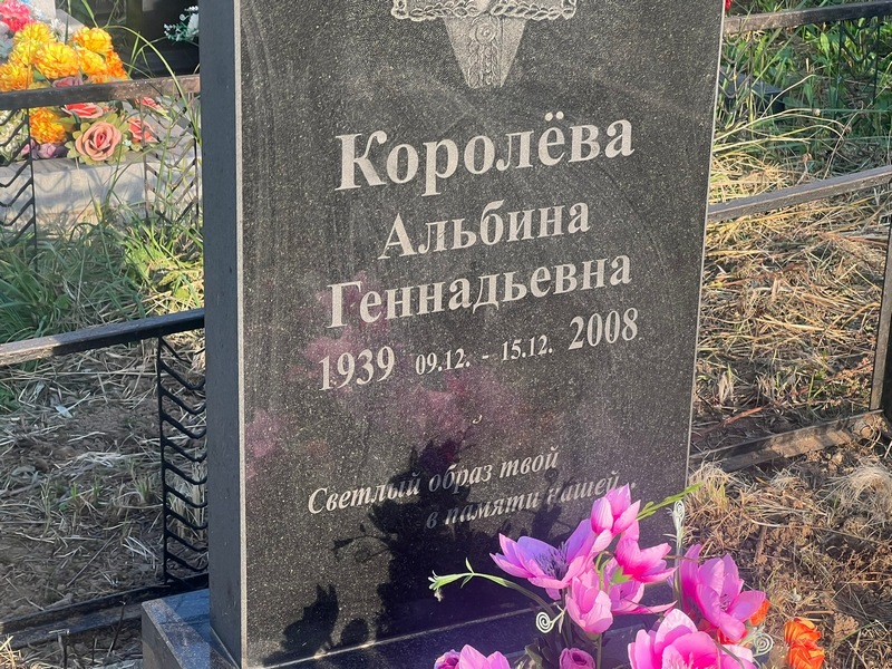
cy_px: 334
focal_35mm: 77
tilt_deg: -20.6
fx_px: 1984
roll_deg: +2.2
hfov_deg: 25.3
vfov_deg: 19.1
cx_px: 446
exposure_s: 1/99
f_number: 2.8
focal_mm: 9
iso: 32
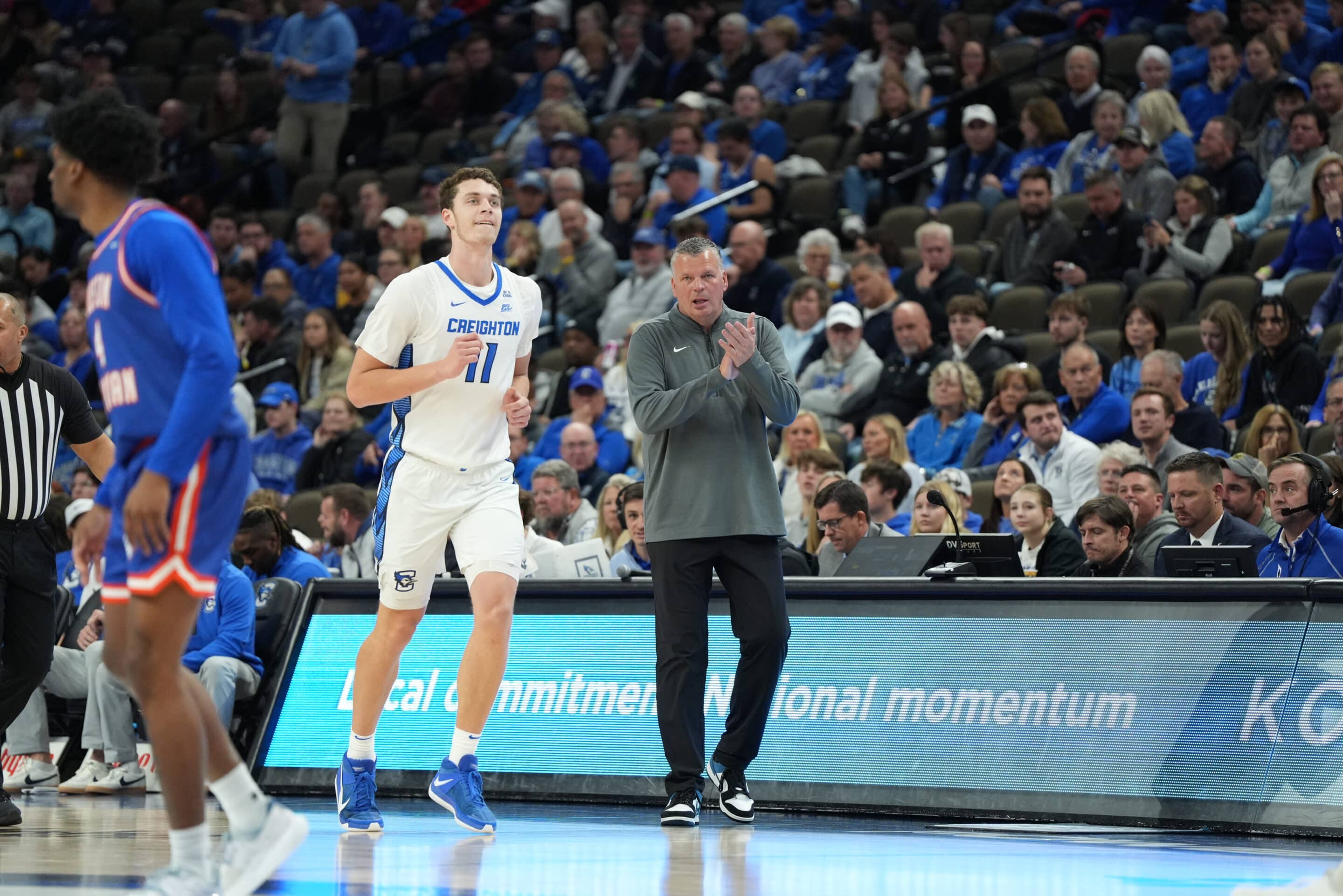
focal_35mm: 200
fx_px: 7461
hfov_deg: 10.3
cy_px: 448
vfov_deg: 6.9
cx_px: 672
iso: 4000
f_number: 2.8
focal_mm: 200
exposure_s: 1/1600
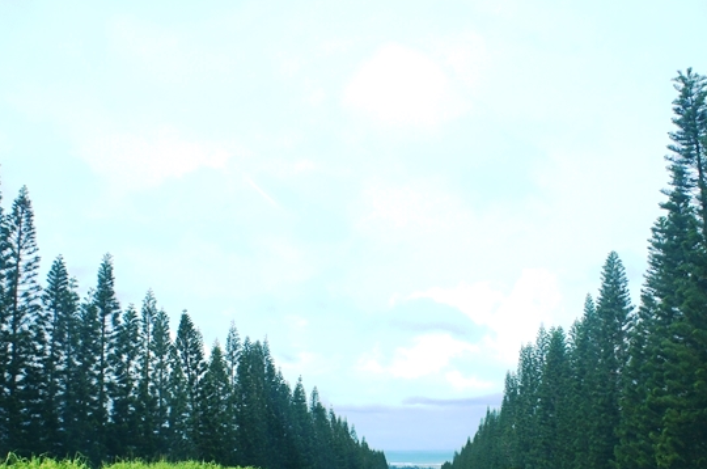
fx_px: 784
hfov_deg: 48.5
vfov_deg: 32.9
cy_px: 323
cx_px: 386
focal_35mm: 40
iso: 200
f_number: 8
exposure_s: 1/500
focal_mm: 18
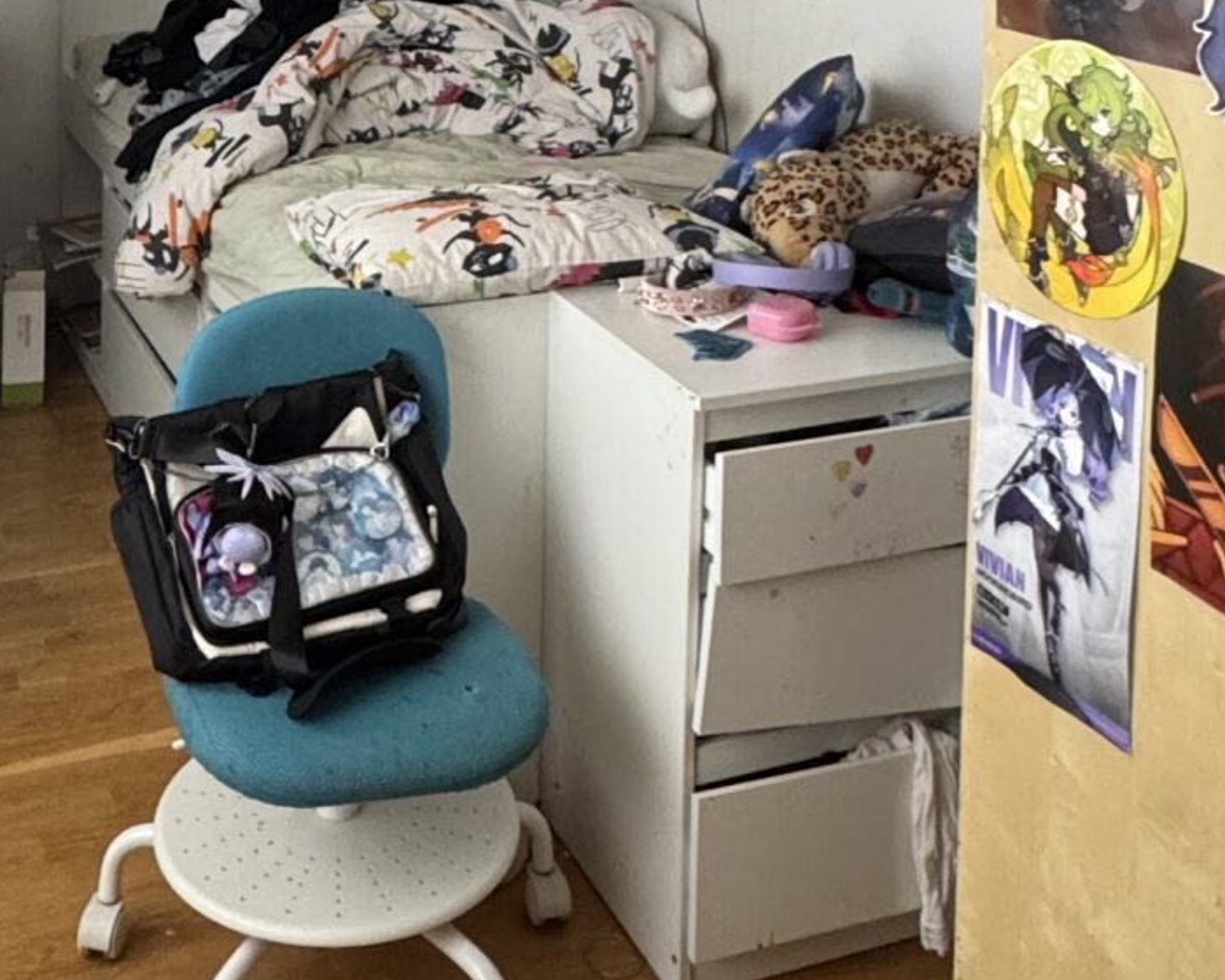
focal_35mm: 50
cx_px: 425
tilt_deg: -4.2
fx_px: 1813
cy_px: -192
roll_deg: +0.8
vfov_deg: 26.8
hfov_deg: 37.0
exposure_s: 1/60
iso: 400
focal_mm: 2.22
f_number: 2.2
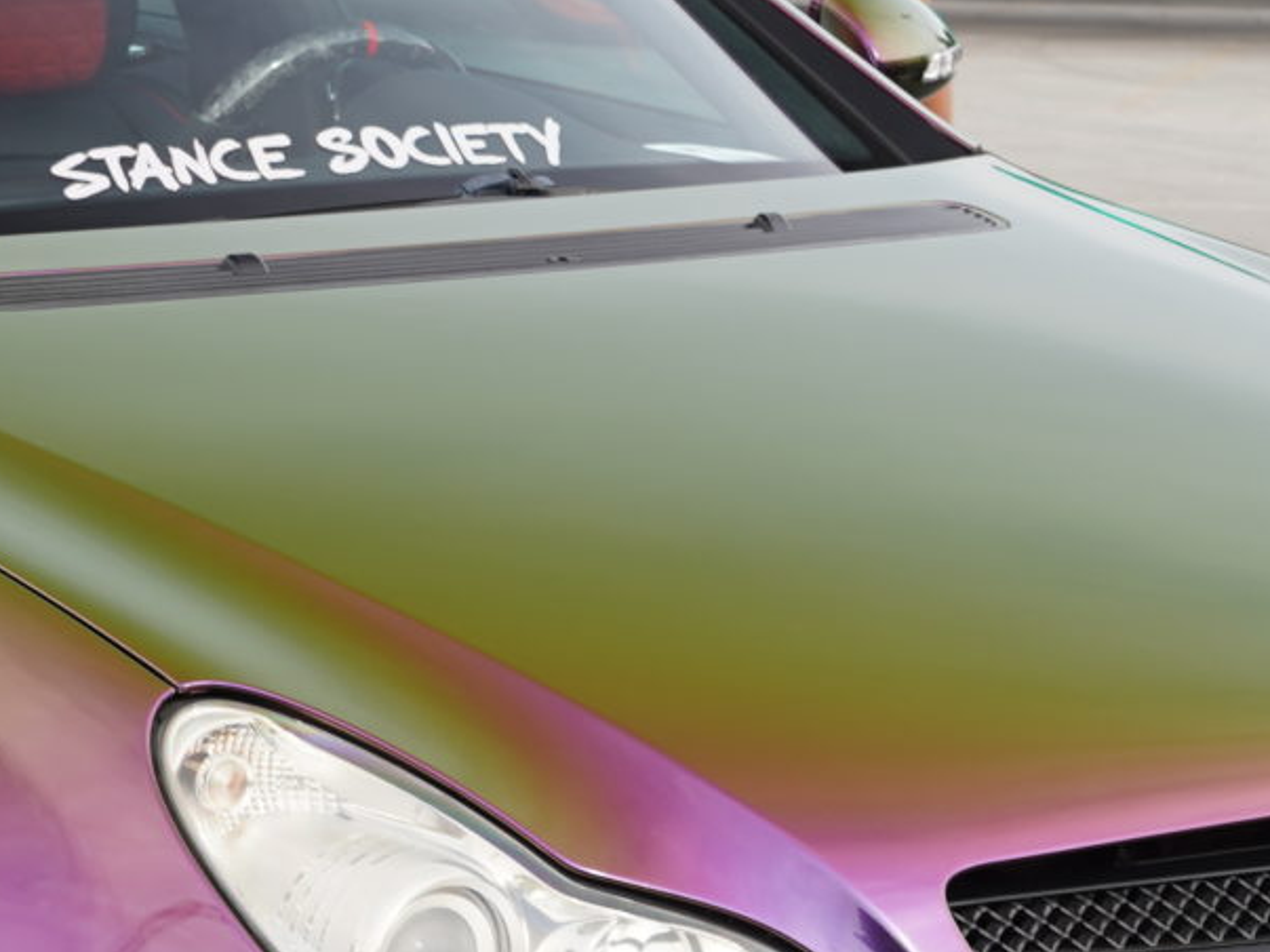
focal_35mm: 147
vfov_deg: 10.1
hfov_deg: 13.4
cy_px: 665
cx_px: 213
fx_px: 5392
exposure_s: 1/100
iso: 100
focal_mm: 36
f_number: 5.6
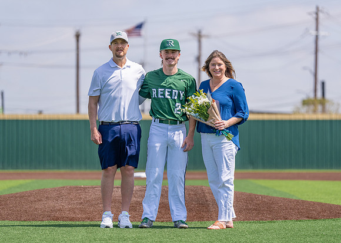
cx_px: 178
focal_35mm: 163
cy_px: 133
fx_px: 1577
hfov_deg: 12.3
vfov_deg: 8.8
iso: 100
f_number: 2.8
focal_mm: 141
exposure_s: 1/2000
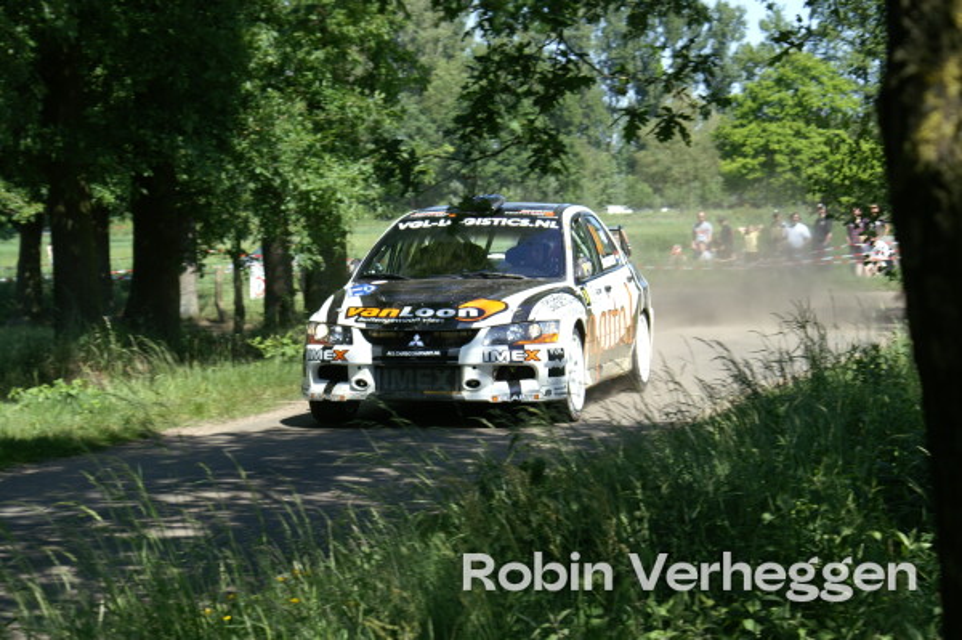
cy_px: 320
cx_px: 481
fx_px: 2803
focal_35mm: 105
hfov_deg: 19.5
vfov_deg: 13.0
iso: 100
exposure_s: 1/200
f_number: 7.1
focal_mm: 70
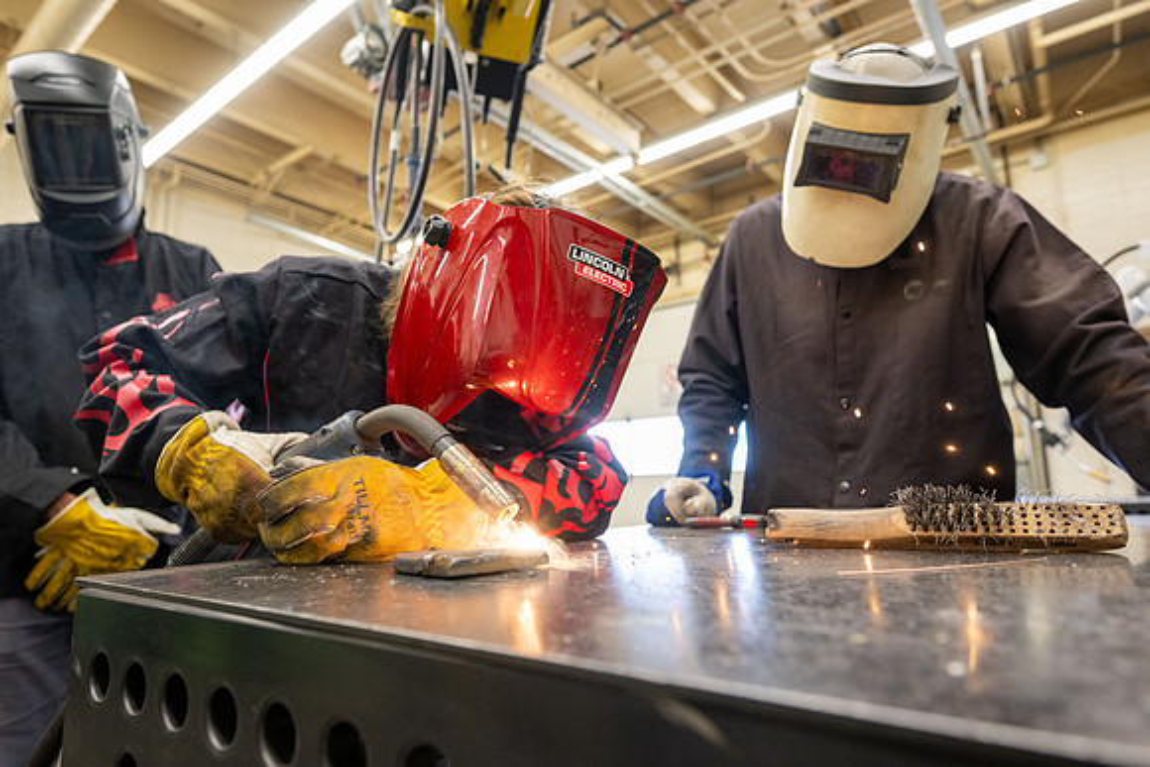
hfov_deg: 82.6
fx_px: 655
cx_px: 575
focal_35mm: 20
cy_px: 384
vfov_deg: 60.7
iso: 1600
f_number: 4
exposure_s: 1/200
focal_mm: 20.5
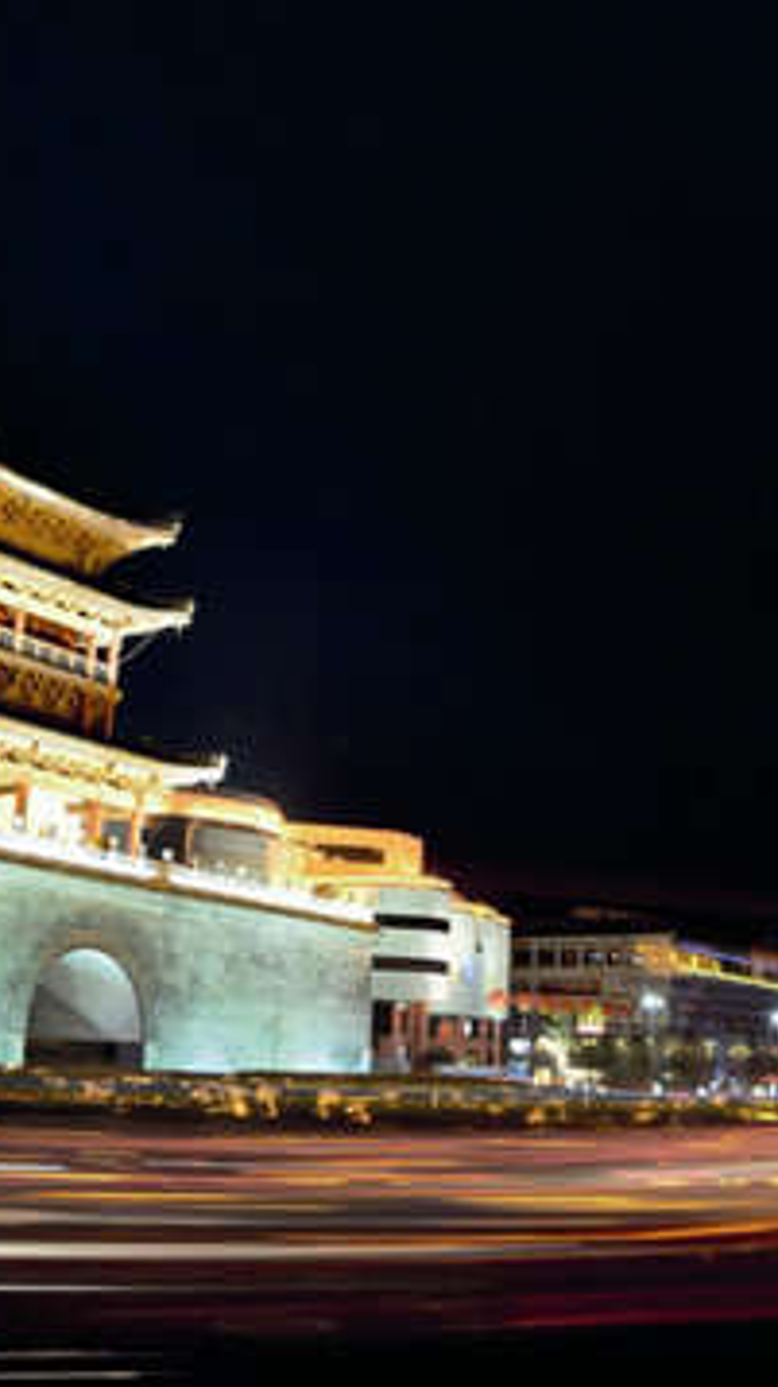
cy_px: 699
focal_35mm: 53
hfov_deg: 22.5
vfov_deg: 39.2
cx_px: 546
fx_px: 1947
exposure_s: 25
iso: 200
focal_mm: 22
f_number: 25
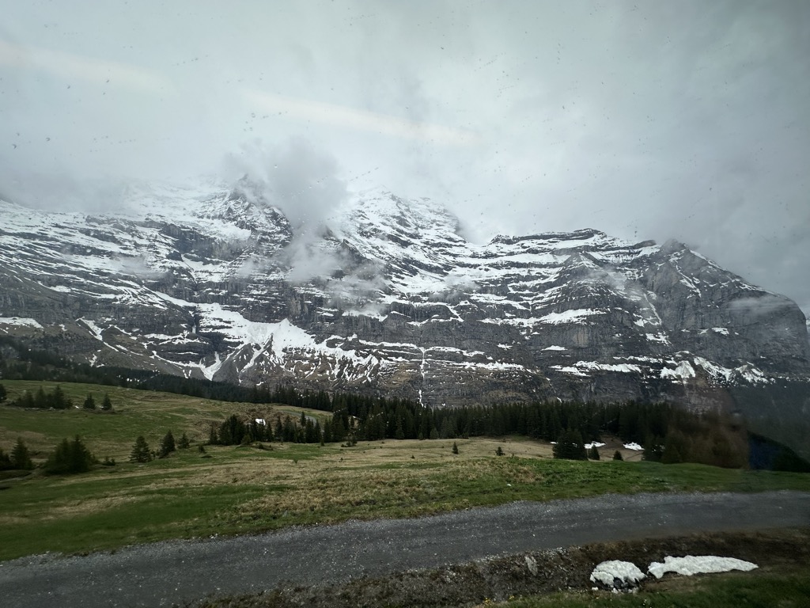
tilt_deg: +4.0
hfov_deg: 102.1
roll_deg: +0.2
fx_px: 328
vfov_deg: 85.7
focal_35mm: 14
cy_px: 304
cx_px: 405
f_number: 2.2
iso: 50
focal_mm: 2.22
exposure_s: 1/1082
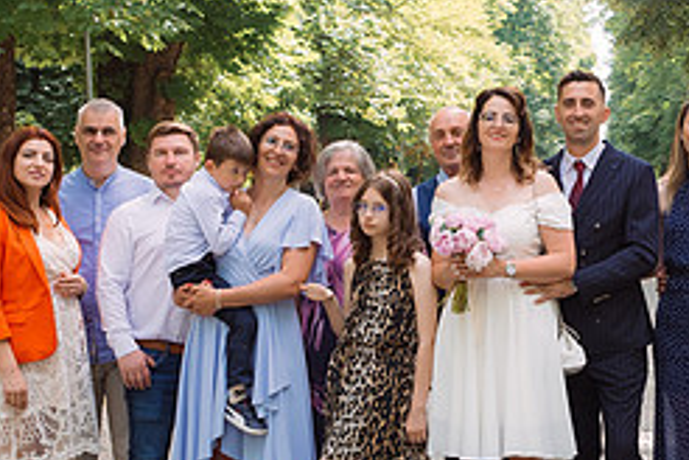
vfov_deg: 12.7
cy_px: 168
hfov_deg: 18.6
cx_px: 643
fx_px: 2067
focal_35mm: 108
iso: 500
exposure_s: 1/400
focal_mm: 40
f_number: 4
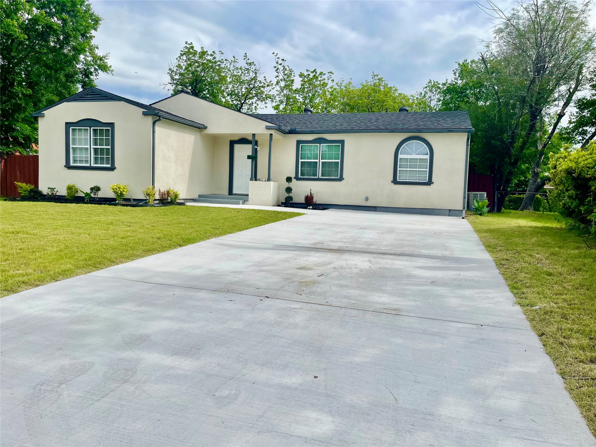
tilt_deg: -4.4
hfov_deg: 69.4
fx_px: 430
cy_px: 224
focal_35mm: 25
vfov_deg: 54.9
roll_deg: -2.1
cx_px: 298
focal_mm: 5.1
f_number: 1.6
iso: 32
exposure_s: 1/5376
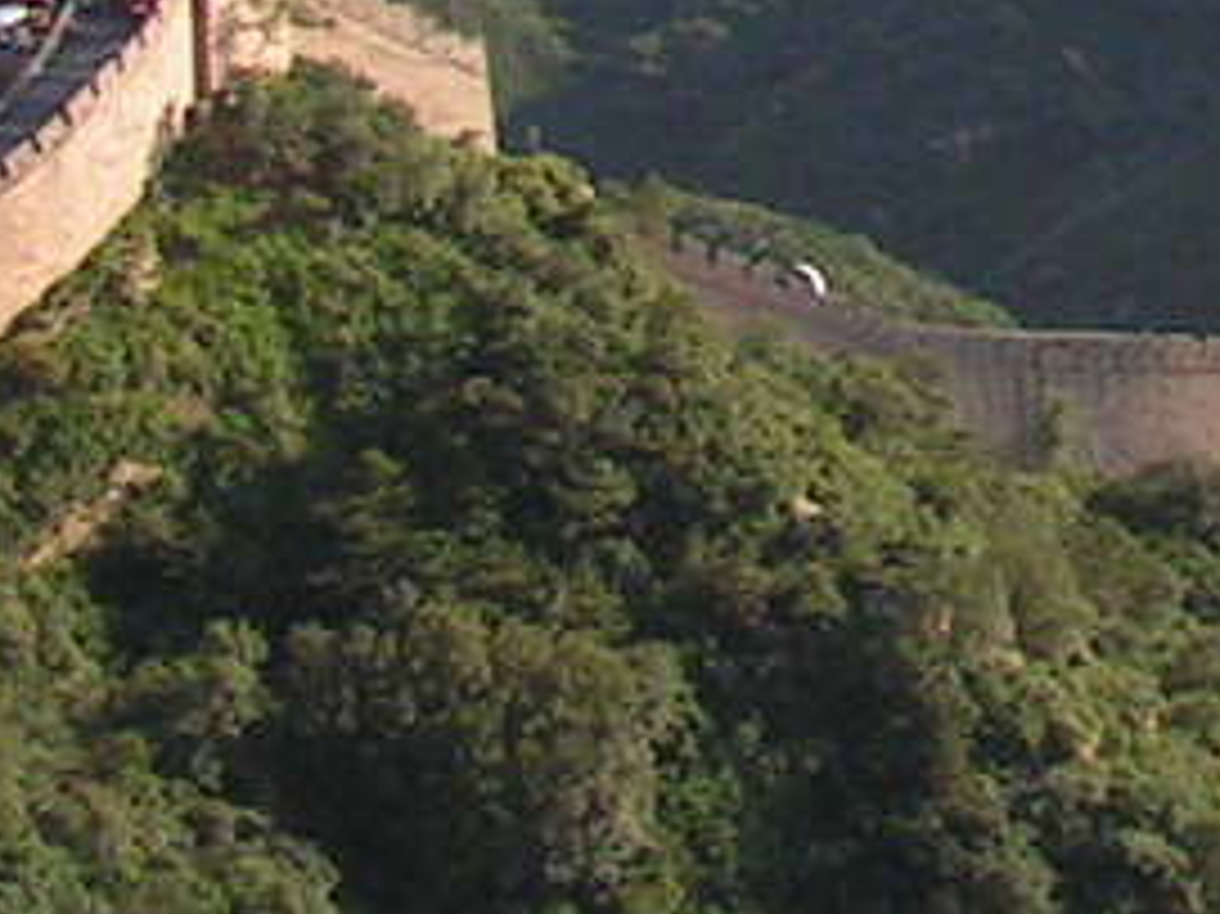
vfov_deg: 6.6
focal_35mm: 218
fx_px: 7680
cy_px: -900
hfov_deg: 8.5
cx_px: 2683
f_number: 5.6
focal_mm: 6.8
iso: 50
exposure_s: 1/200
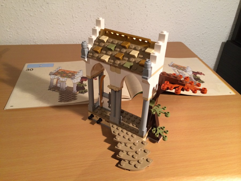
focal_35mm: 30
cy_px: 90
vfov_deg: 46.8
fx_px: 209
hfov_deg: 60.0
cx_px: 120
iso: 250
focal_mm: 4.12
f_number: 2.2
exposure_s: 1/33
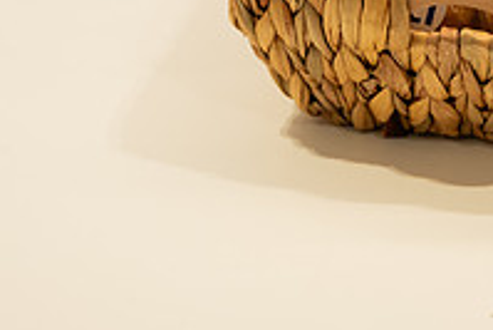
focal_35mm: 143
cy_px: -162
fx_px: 1960
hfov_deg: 14.3
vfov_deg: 9.4
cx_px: 380
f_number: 3.2
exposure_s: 1/200
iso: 320
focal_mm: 43
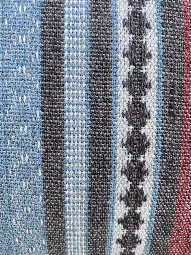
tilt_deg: -30.4
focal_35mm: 26
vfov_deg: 67.3
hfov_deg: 53.1
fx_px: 191
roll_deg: -3.4
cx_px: 96
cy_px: 128
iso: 40
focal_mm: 4.25
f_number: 1.8
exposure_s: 1/122
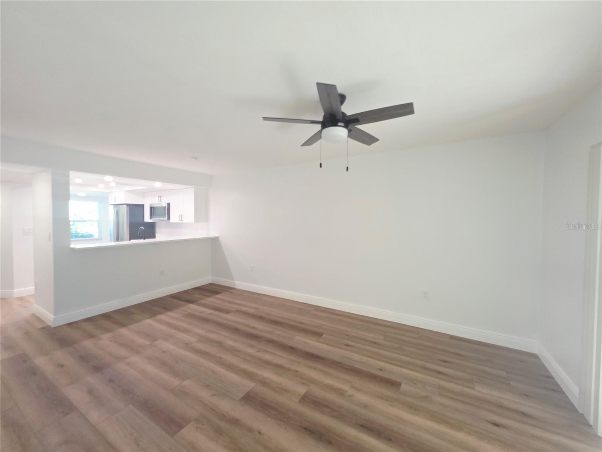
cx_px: 301
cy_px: 226
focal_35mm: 13
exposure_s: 1/120
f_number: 1.9
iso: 125
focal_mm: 2.2
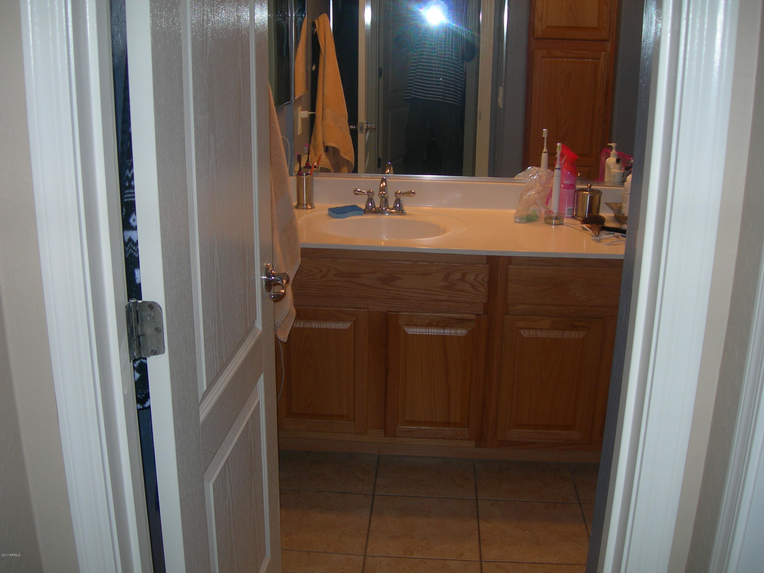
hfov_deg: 49.0
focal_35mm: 38
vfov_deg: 37.7
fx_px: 839
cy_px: 286
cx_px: 382
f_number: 2.8
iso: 50
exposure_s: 1/60.1
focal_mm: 7.8
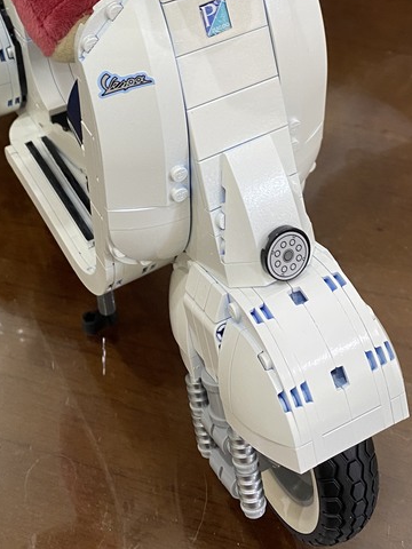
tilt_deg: -37.1
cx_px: 197
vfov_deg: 34.4
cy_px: 38
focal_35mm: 52
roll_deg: +0.0
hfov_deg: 28.0
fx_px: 825
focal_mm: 4.25
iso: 160
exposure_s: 1/60
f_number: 1.8
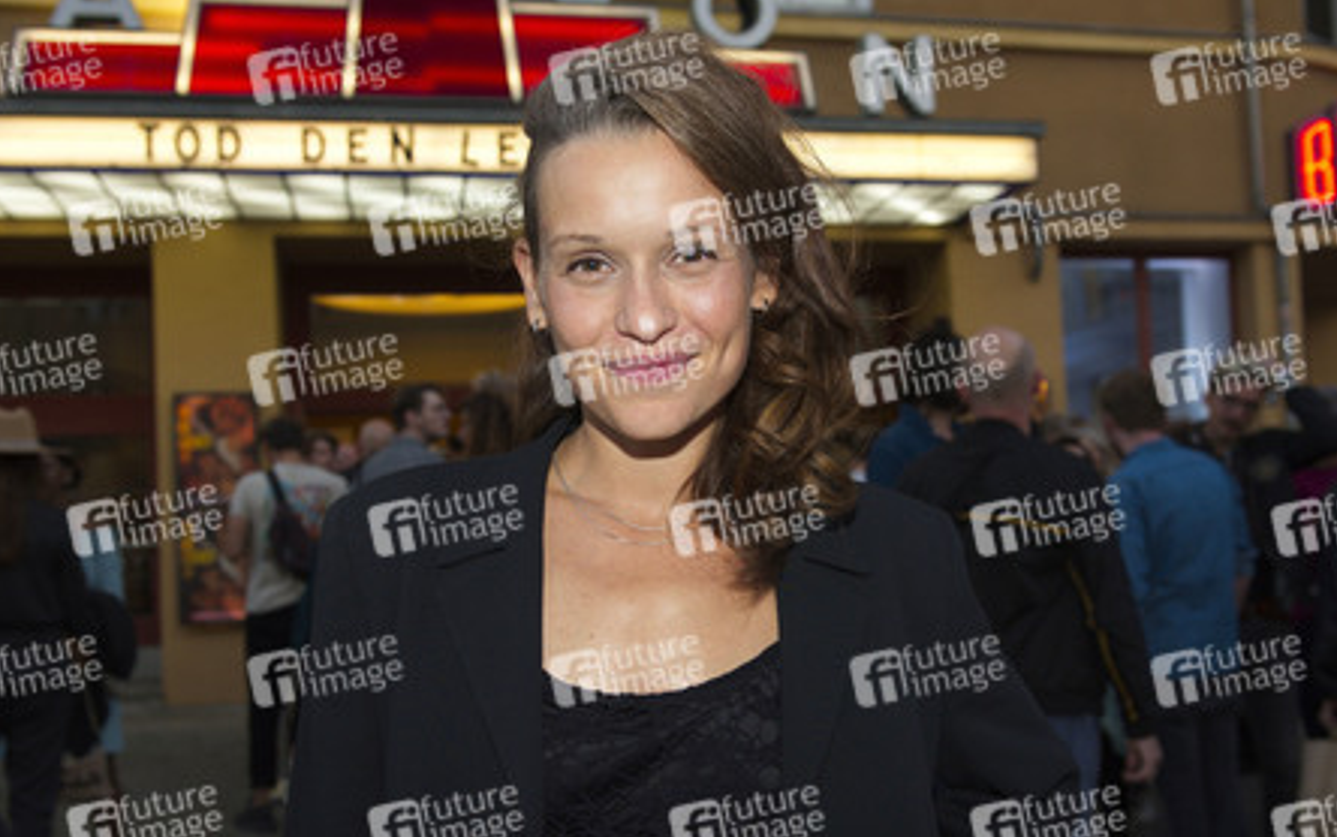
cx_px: 667
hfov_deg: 62.9
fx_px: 1094
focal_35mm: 30
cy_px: 446
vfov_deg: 41.9
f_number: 4.5
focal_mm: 29
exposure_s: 1/200
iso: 800
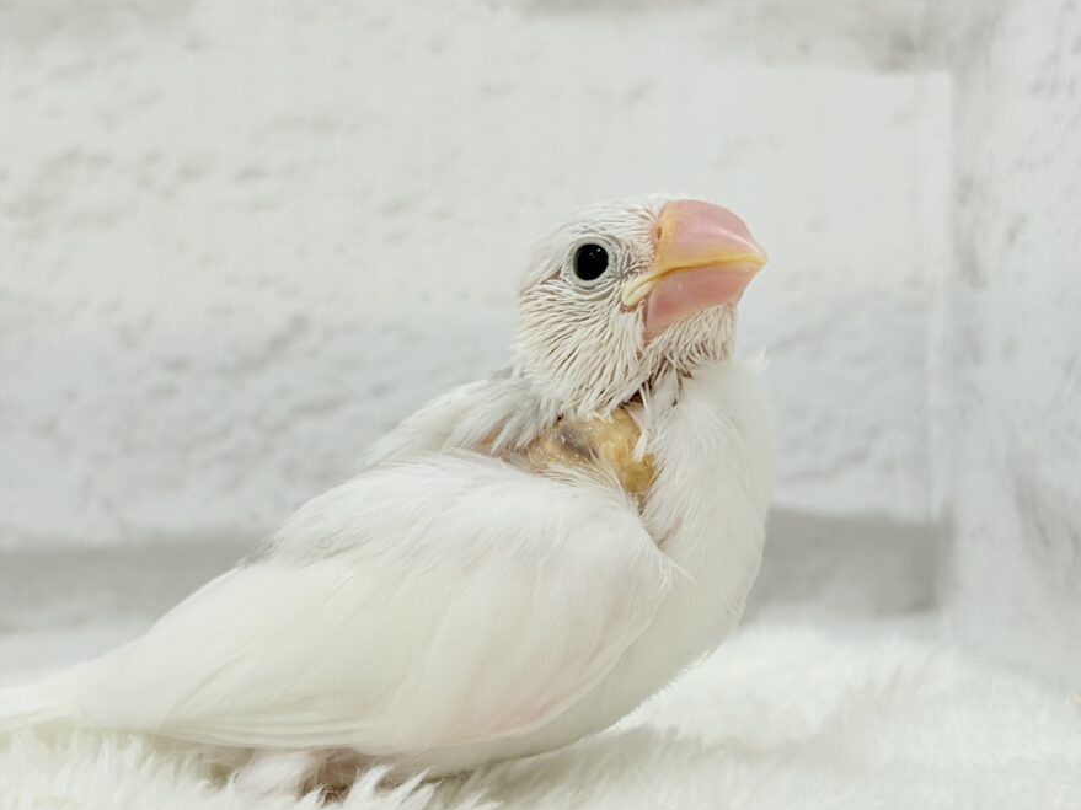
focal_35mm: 71
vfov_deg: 20.7
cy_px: 471
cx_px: 461
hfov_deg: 27.4
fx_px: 2217
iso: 50
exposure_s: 1/100
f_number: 1.6
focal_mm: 5.96
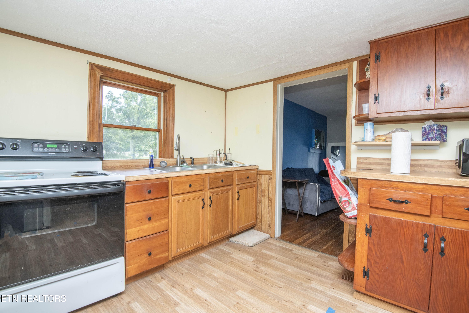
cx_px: 234
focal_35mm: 16
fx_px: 208
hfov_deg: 96.7
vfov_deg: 73.7
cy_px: 156
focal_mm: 16
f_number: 9
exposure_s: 1/125
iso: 500
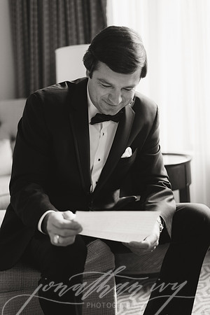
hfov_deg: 27.0
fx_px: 437
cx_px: 105
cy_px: 158
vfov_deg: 39.6
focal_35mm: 50
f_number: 2
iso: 1600
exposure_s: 1/200
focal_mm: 50
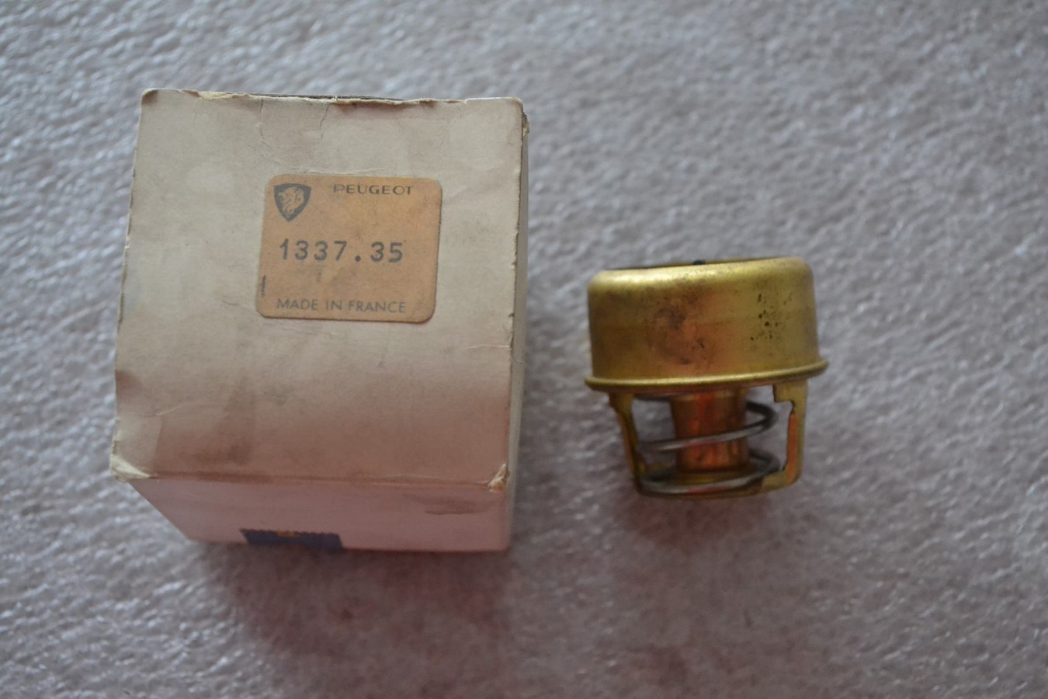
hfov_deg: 35.1
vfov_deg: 23.8
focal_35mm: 57
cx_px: 524
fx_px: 1659
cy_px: 350
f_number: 5
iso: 3200
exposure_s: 1/60
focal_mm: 38
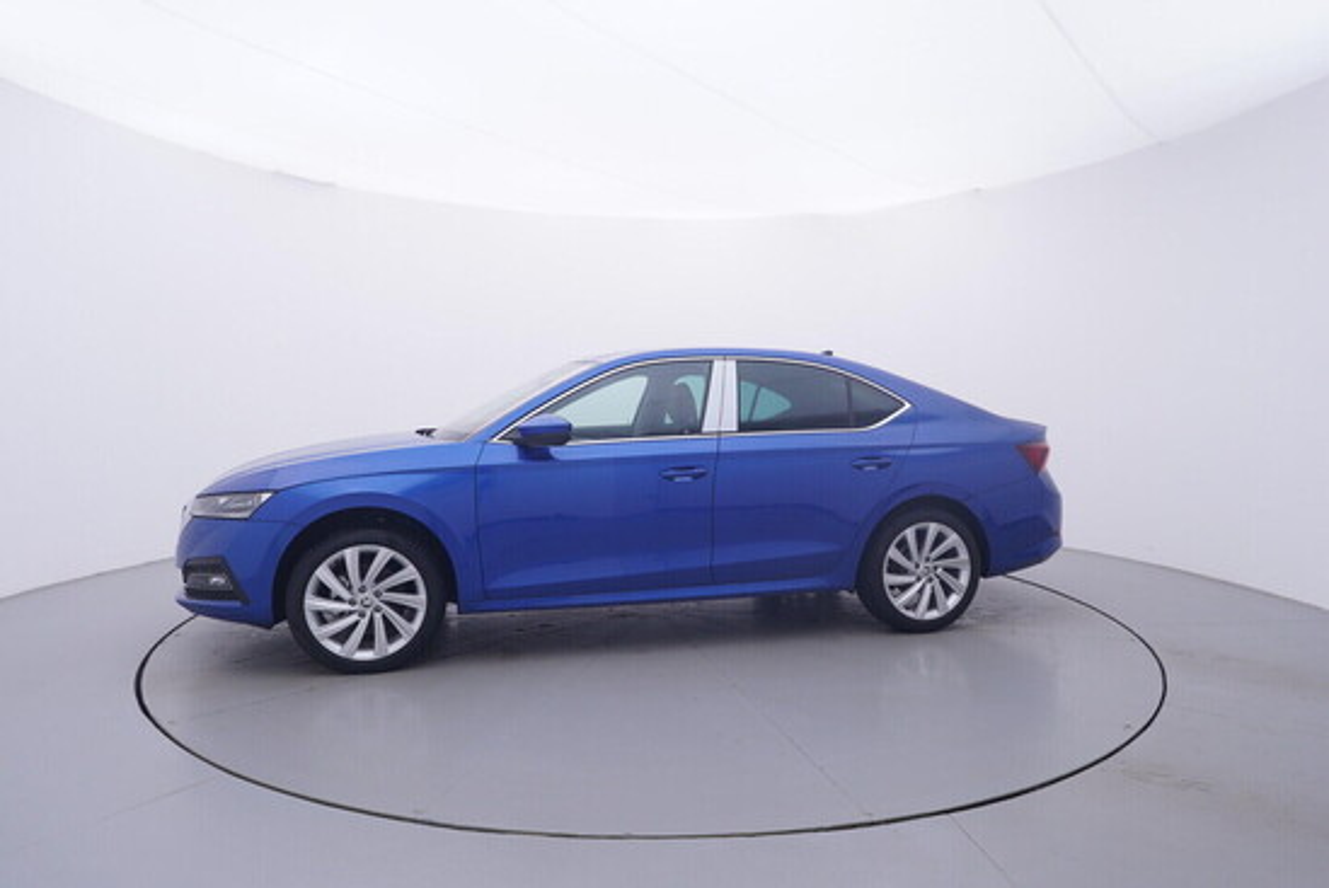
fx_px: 831
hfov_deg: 77.3
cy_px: 444
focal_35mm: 22
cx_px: 664
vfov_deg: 56.2
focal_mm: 15
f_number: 5
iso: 200
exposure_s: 1/80
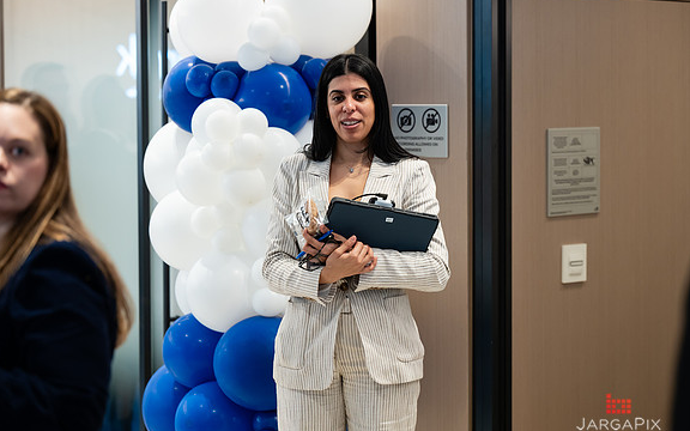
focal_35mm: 103
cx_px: 359
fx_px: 1937
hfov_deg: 20.2
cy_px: 215
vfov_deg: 12.7
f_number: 3.2
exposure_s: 1/200
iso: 800
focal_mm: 96
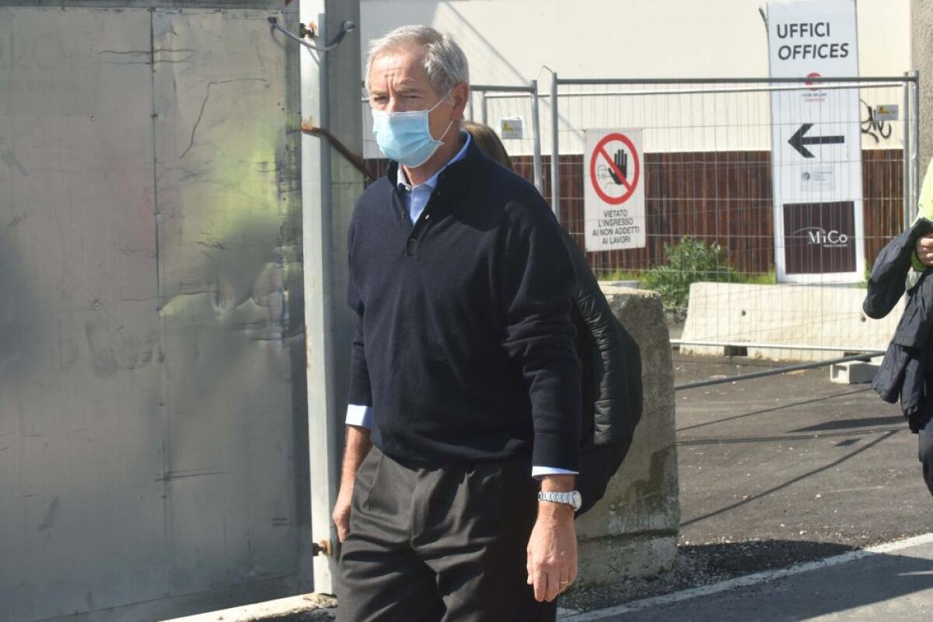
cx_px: 466
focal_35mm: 82
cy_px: 311
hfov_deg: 24.8
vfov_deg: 16.7
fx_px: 2125
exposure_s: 1/640
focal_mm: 82
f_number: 20
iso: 1600
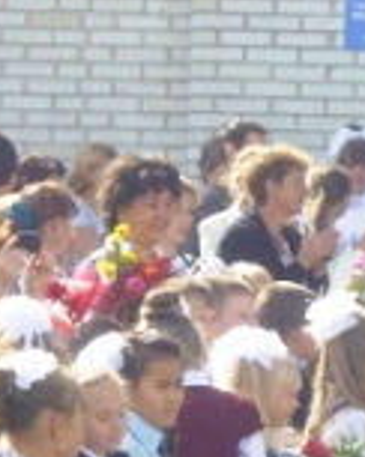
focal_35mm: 320
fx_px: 4330
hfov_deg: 4.8
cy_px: 490
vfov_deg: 6.0
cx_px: 431
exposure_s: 1/200
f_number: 6.5
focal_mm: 20
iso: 200
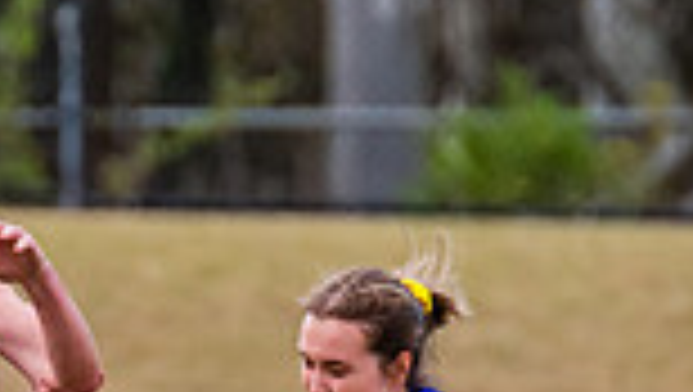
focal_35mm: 2322
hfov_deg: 0.9
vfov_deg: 0.5
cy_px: 639
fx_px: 42713
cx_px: -109
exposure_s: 1/1600
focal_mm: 420
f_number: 7.1
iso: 800
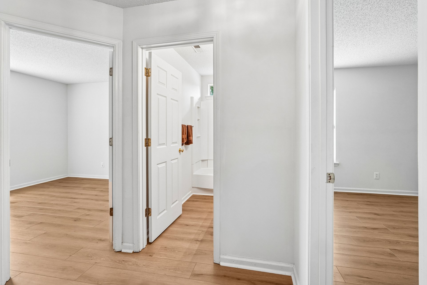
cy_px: 133
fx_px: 190
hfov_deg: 96.7
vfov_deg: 73.7
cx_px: 220
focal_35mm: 16
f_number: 8
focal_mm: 10
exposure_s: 1/6
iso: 400
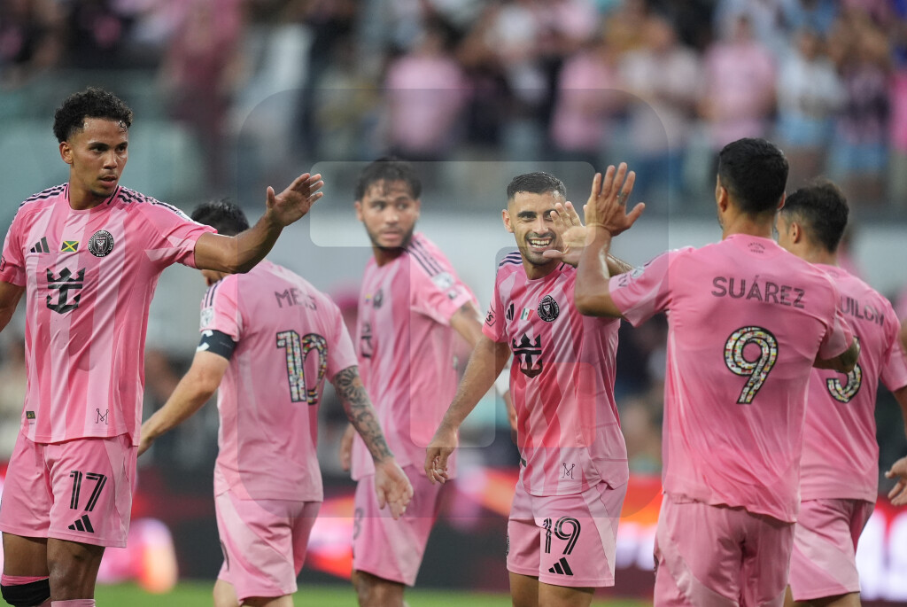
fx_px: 15131
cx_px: 454
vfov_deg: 2.3
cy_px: 304
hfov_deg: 3.4
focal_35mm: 600
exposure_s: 1/2500
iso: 3200
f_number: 2.8
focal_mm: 400
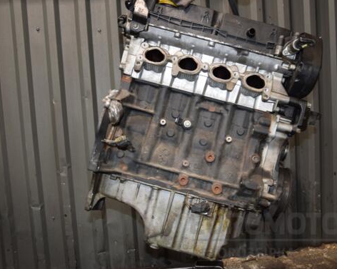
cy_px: 128
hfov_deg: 48.4
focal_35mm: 38
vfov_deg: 39.5
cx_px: 177
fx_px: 375
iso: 800
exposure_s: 1/60
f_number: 5
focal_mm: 21
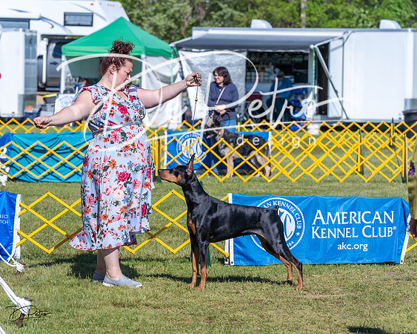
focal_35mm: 179
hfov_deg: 10.8
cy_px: 167
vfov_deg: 8.6
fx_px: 2209
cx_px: 208
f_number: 6.3
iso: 200
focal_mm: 159
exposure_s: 1/1250
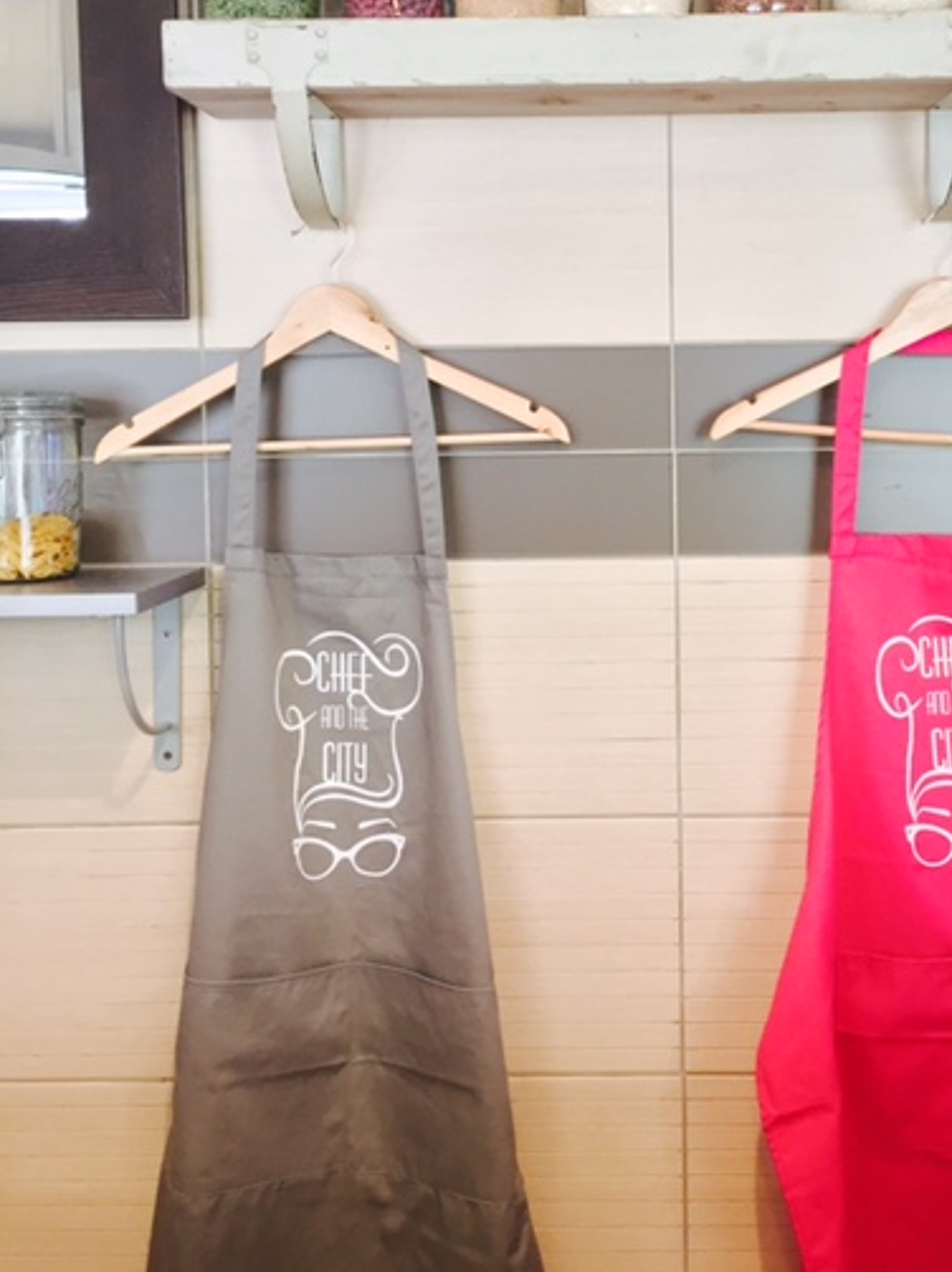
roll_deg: +1.4
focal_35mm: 37
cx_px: 605
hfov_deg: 38.3
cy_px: 487
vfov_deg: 49.7
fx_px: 1358
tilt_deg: -3.0
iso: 160
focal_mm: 4.15
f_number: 2.2
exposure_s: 1/33
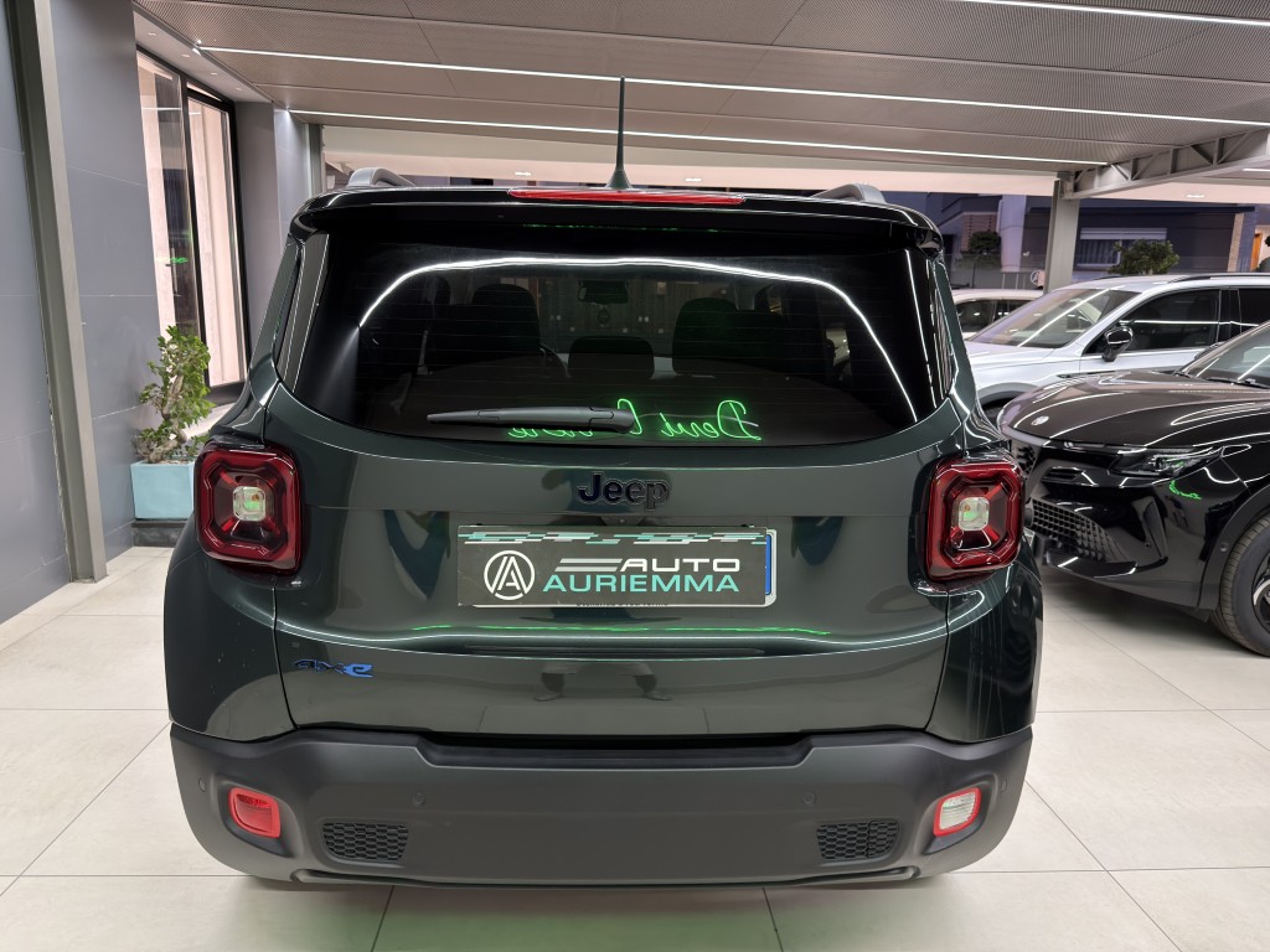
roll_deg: -0.7
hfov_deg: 71.6
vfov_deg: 56.8
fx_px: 881
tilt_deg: -11.6
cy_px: 476
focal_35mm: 24
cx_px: 635
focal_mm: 6.76
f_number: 1.78
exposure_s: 1/25
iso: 400
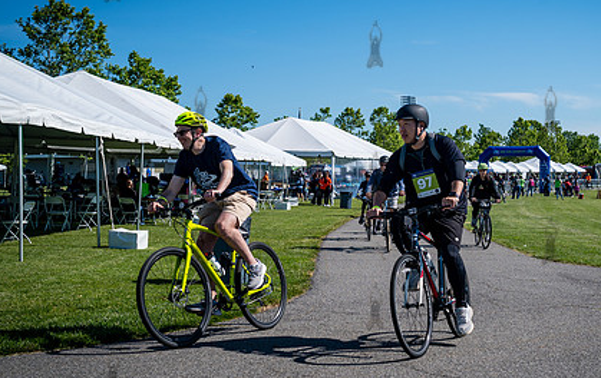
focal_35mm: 56
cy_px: 200
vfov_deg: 23.3
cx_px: 391
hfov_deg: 35.9
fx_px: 919
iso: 160
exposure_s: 1/1600
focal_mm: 38
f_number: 4.5
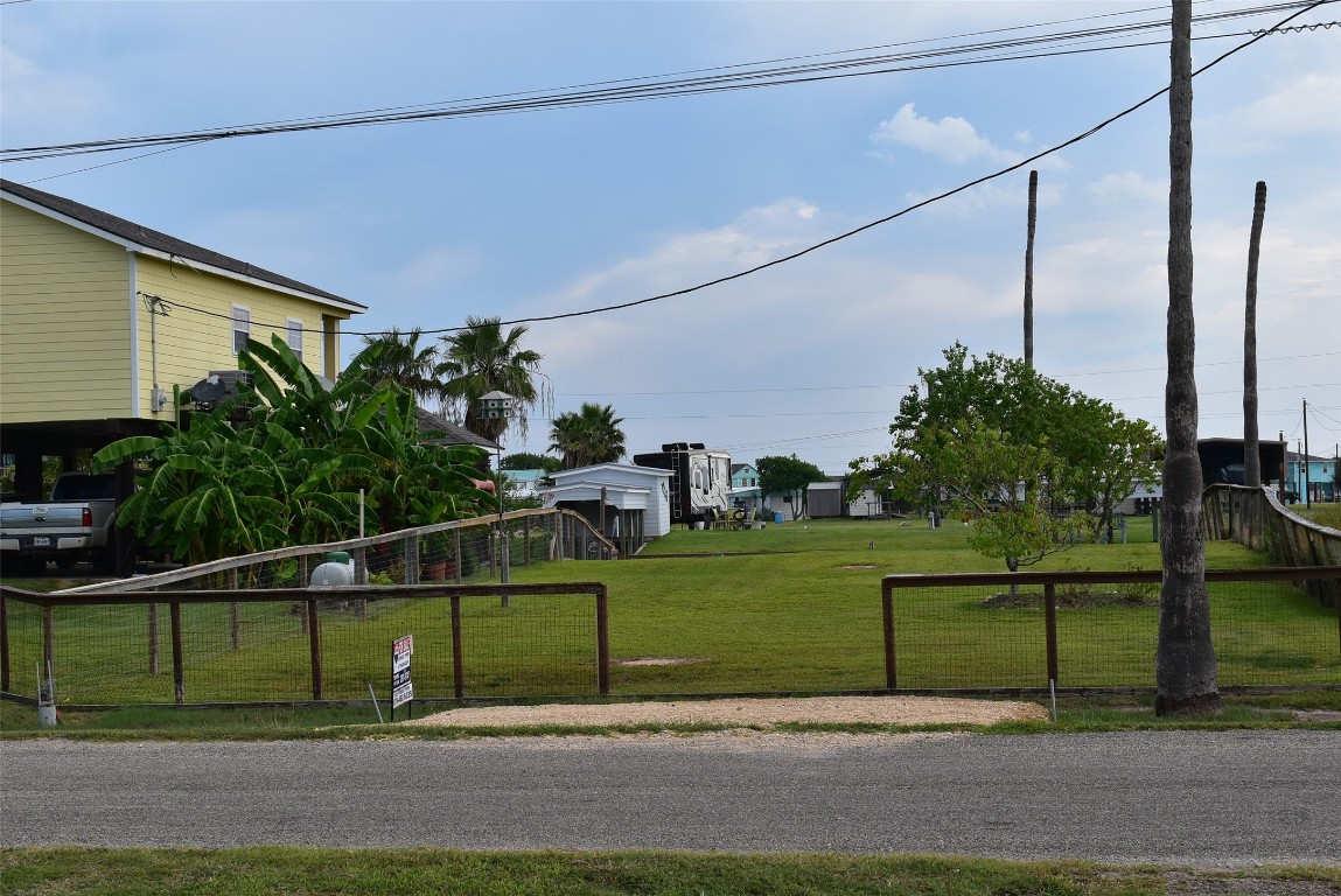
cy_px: 448
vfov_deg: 23.8
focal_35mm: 57
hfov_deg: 35.0
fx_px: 2125
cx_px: 670
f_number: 11
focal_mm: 38
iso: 400
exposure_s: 1/500
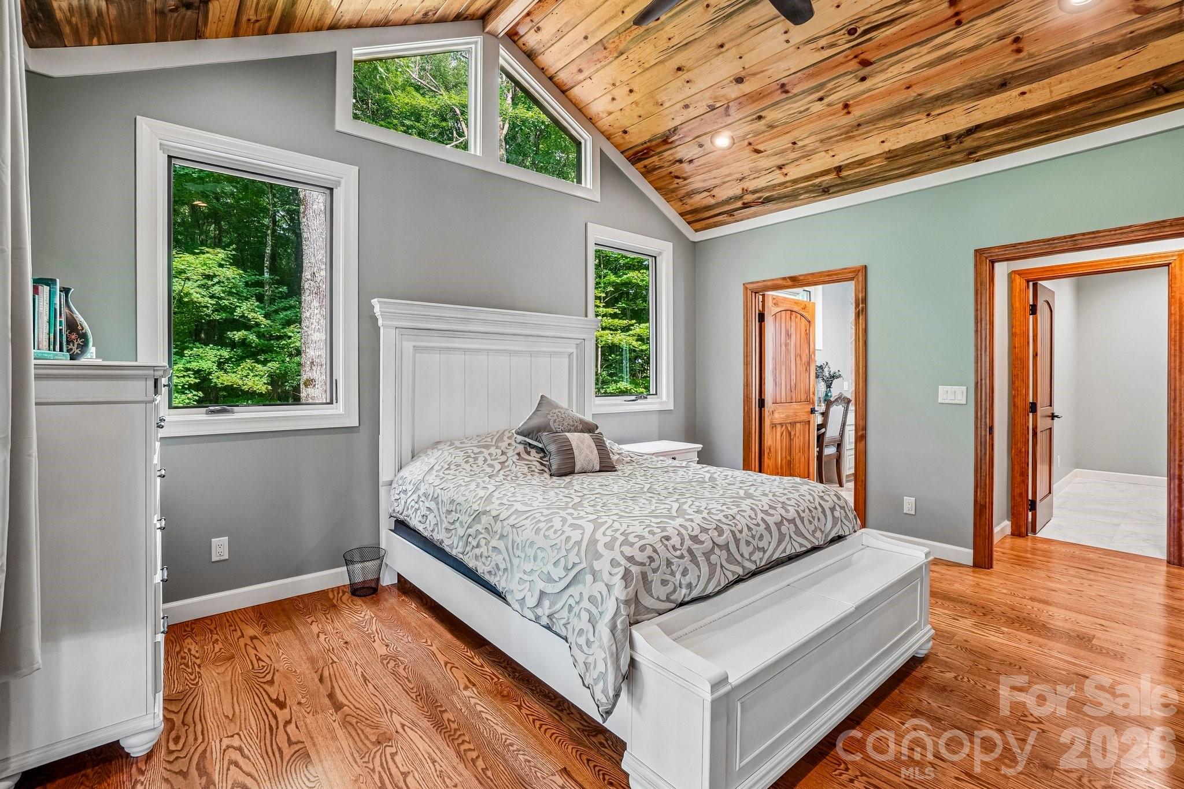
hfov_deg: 100.4
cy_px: 394
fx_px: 493
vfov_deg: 77.3
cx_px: 592
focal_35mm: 15
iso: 400
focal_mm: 10
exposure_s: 1/5
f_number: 8
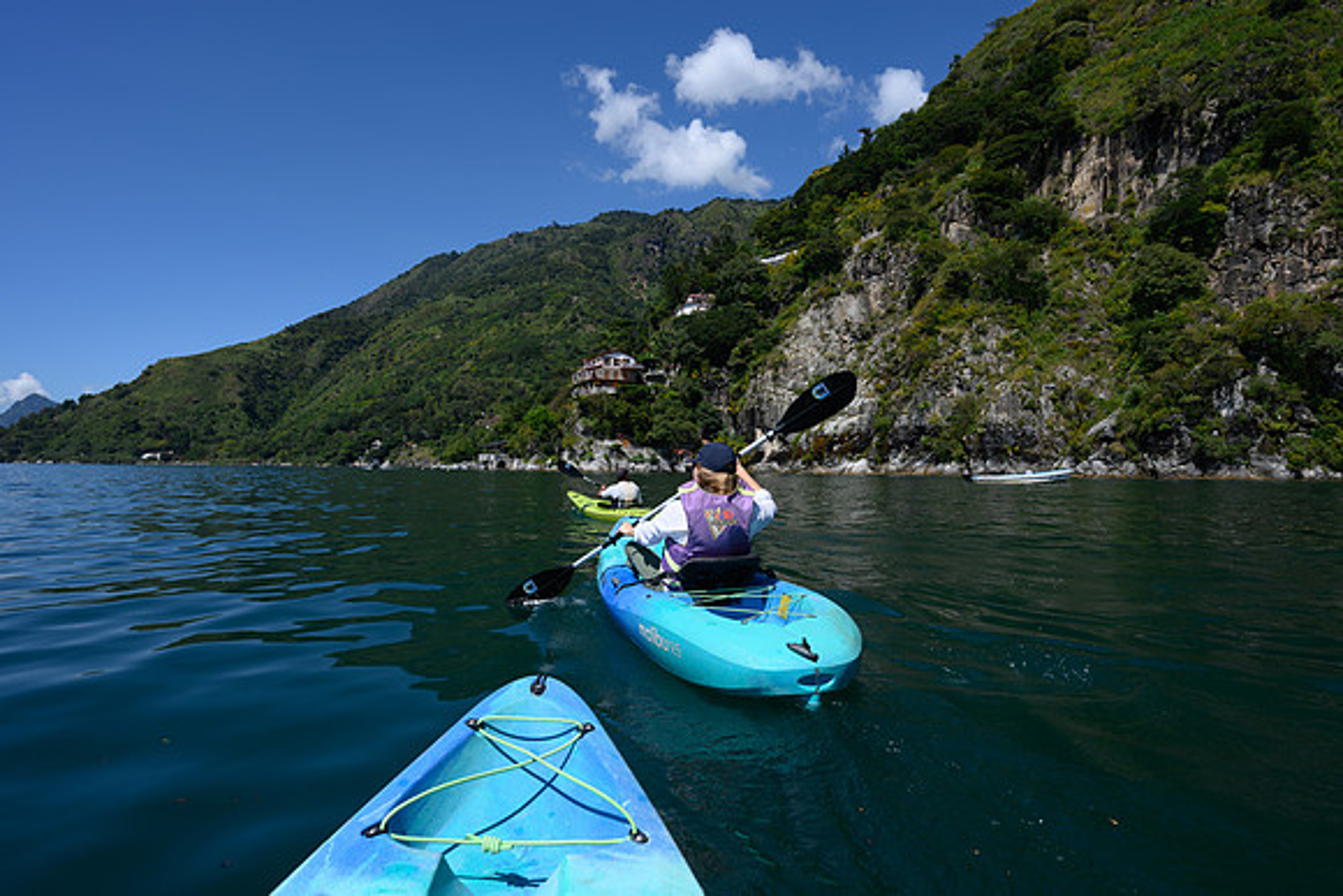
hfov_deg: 89.4
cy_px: 448
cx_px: 672
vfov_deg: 66.9
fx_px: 679
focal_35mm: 18
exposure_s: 1/250
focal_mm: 16.5
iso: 80
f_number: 9
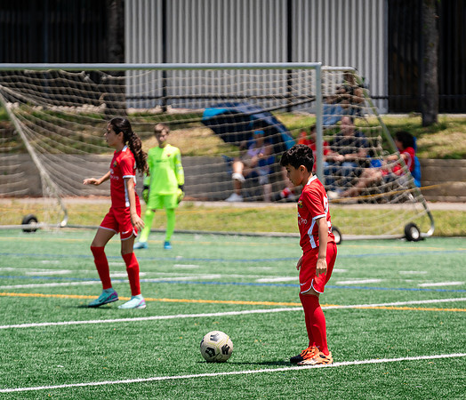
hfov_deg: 6.4
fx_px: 4178
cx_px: 328
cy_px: 229
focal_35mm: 294
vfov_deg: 5.5
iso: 400
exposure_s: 1/3200
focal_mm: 198
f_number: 4
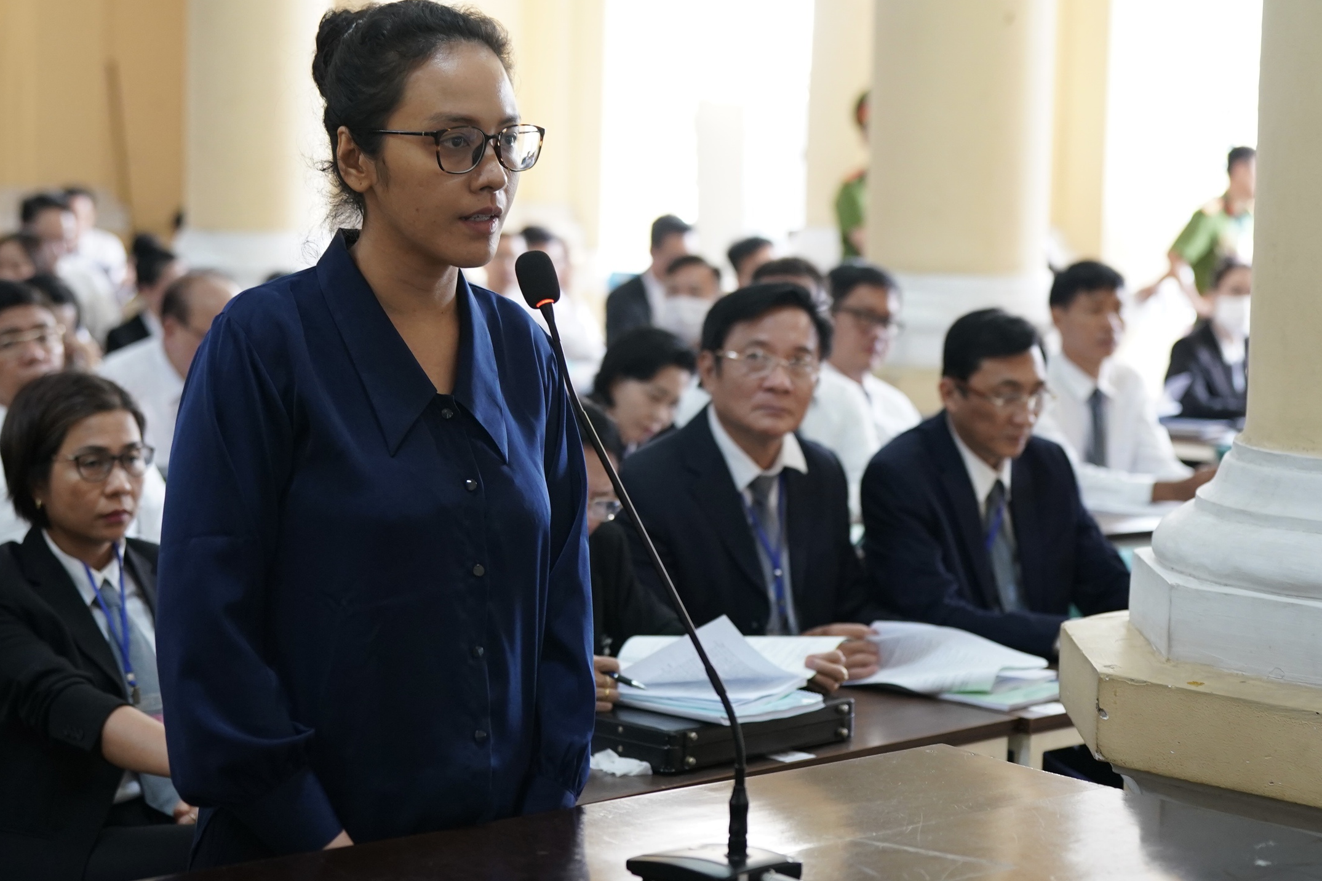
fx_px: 2056
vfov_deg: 24.2
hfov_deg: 35.6
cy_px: 385
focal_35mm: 56
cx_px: 578
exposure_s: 1/125
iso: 1600
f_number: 2.5
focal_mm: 47
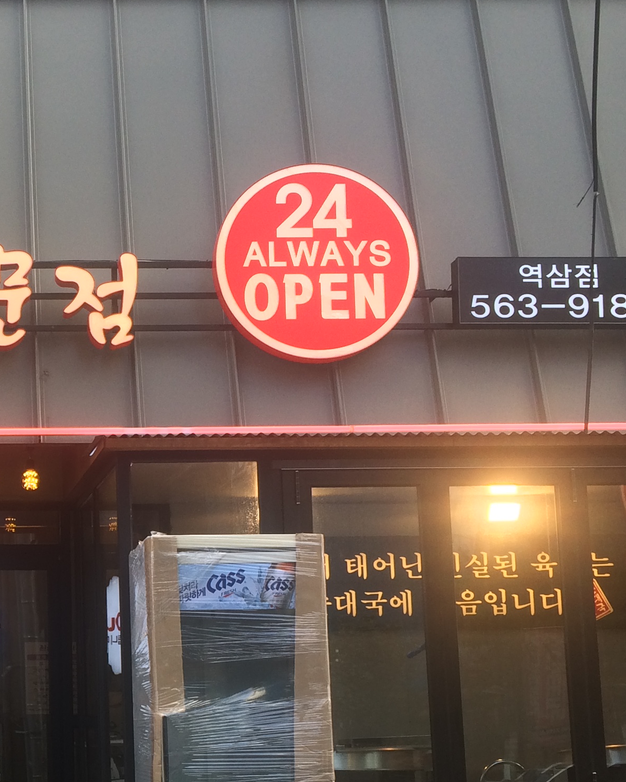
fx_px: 1436
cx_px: -74
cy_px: 571
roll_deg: -0.3
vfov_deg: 30.1
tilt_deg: +7.8
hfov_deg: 23.0
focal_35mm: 62
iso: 32
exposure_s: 1/120
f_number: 2.2
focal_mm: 4.15
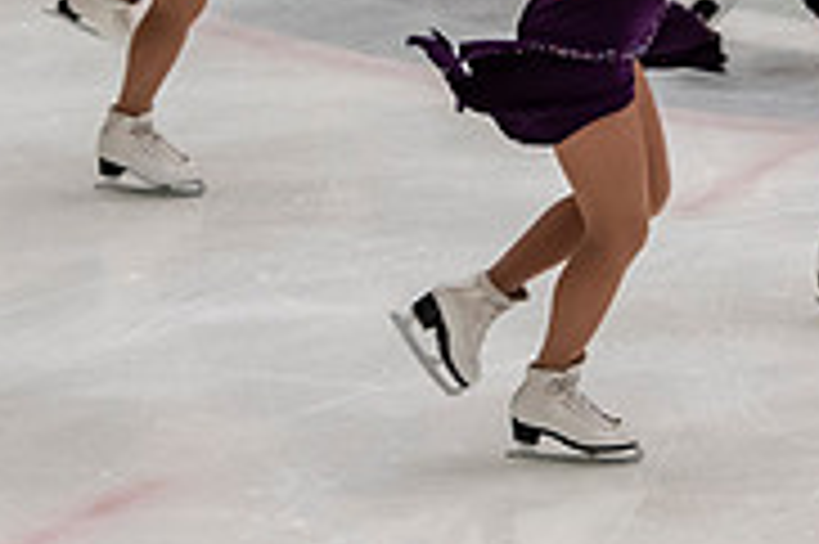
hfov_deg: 4.1
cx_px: 680
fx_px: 11410
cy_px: 151
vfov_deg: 2.7
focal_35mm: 502
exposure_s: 1/320
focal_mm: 105
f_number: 5.6
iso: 1100
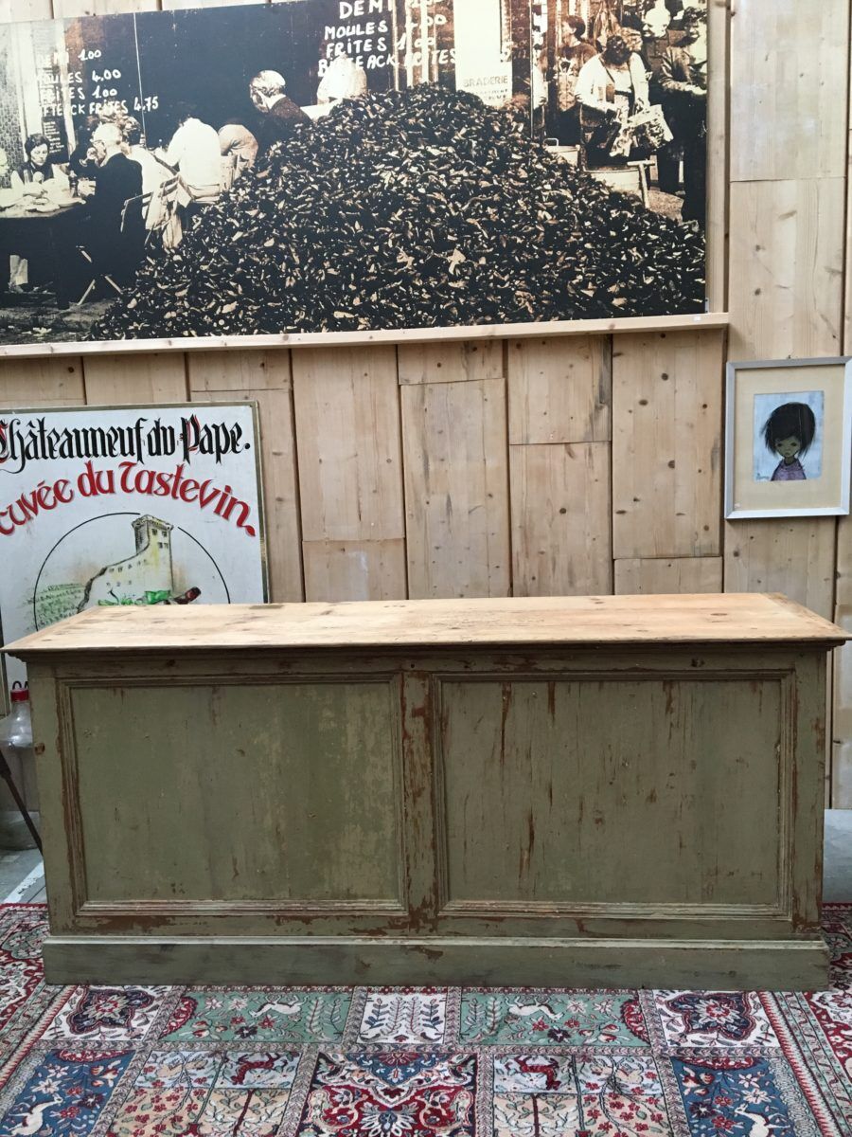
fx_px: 952
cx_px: 426
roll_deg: +2.6
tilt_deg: -8.2
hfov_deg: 48.2
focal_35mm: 29
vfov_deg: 61.7
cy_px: 568
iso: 200
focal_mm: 4.15
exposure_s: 1/33
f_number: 2.2
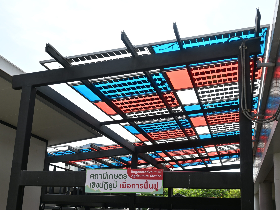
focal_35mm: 48
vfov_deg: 30.5
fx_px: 385
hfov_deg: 39.9
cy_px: 106
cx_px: 158
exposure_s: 1/400
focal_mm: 29
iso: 100
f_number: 7.1
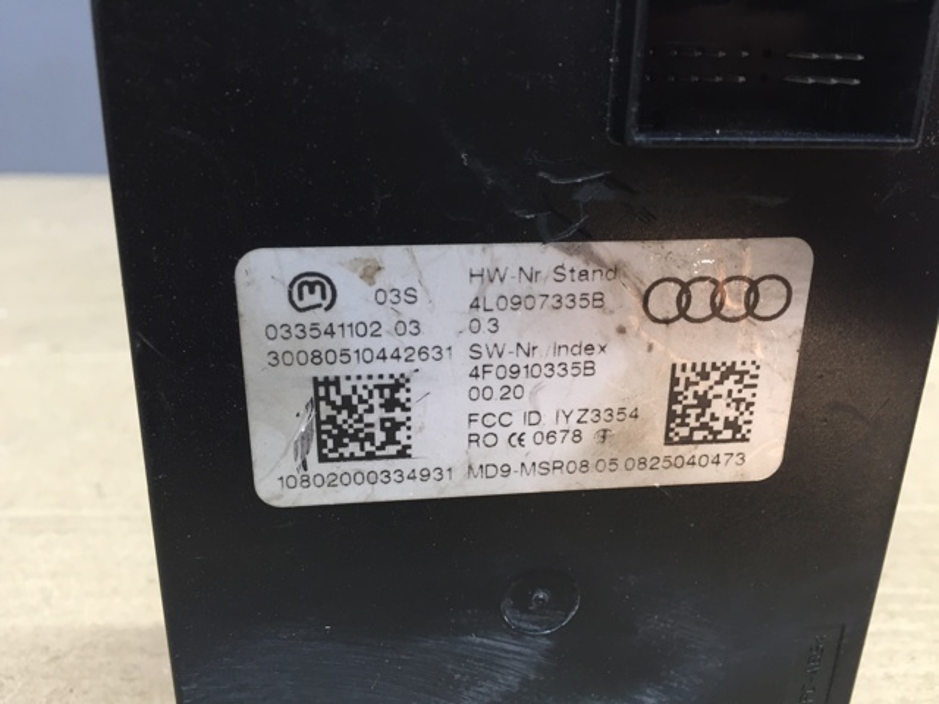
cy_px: 352
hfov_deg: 61.7
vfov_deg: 48.2
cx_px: 470
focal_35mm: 29
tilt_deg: -18.8
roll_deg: -1.5
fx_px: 787
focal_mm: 4.15
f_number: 2.2
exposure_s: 1/33
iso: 125
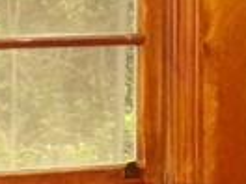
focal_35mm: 287
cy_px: 54
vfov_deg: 5.2
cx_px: 125
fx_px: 2040
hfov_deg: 6.9
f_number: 3.3
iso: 491
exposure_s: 1/26
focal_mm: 6.6
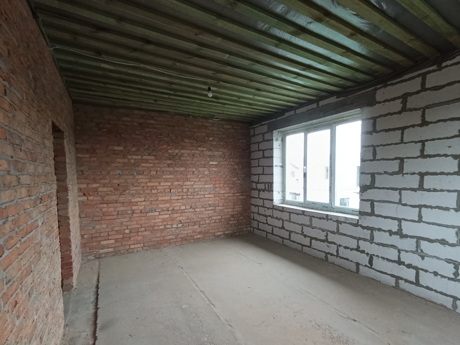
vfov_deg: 71.4
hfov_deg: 87.6
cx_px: 247
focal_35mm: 18
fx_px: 239
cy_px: 190
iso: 332
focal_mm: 1.65
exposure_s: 1/50
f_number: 2.2
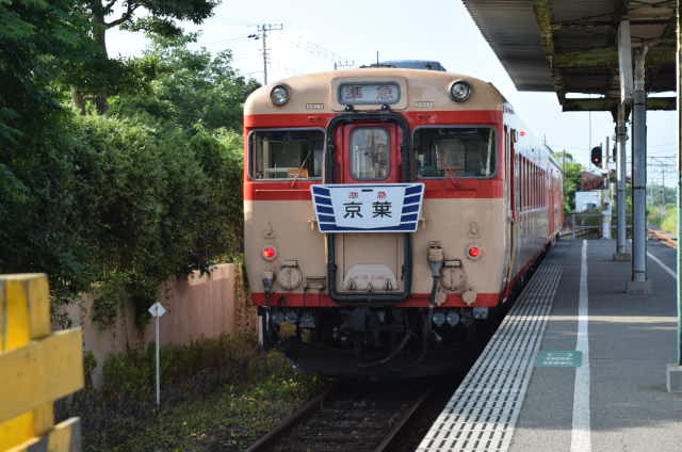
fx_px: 1560
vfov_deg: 16.5
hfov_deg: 24.7
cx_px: 341
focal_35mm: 82
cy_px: 226
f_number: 5.6
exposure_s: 1/160
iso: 100
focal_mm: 55
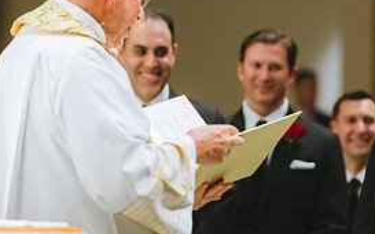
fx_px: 3543
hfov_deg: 6.0
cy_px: 182
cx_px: 393
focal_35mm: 347
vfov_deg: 3.8
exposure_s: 1/200
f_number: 2.8
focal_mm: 160
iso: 3200
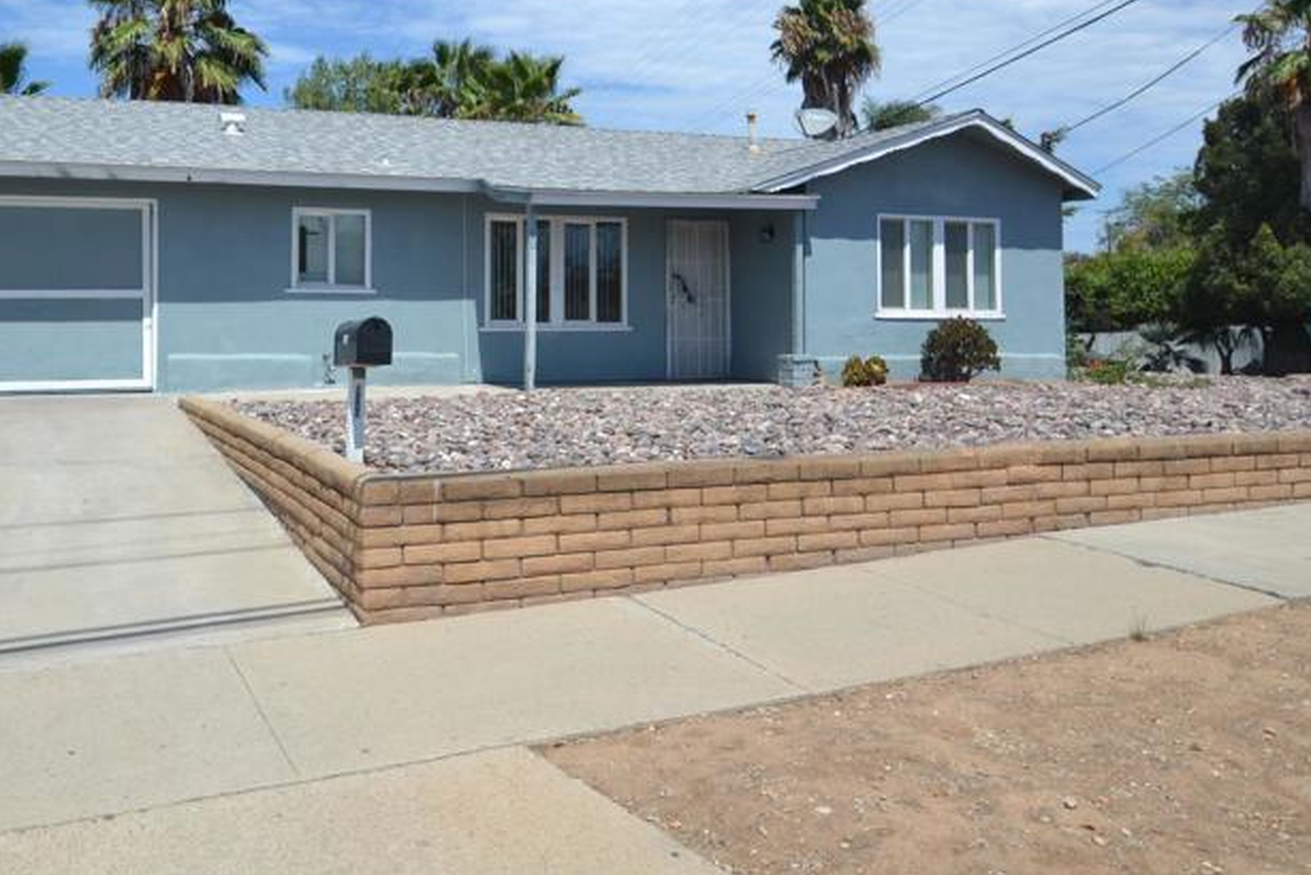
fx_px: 1093
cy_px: 227
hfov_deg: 60.5
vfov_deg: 42.4
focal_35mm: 30
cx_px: 442
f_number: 8
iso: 100
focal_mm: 12
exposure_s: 1/250
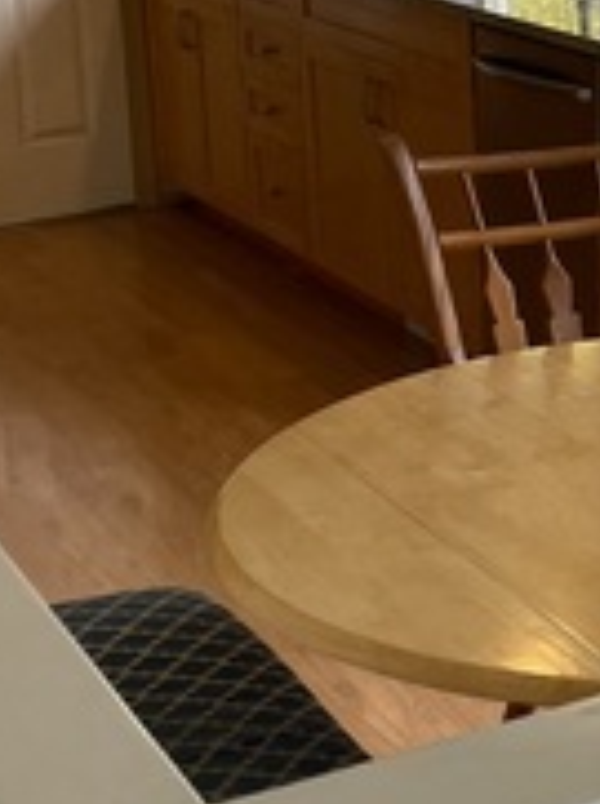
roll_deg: +0.8
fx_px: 2227
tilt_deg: -11.5
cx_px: 724
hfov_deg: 14.8
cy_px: 171
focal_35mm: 96
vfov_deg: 20.3
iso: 40
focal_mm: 4.2
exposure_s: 1/121
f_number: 1.6
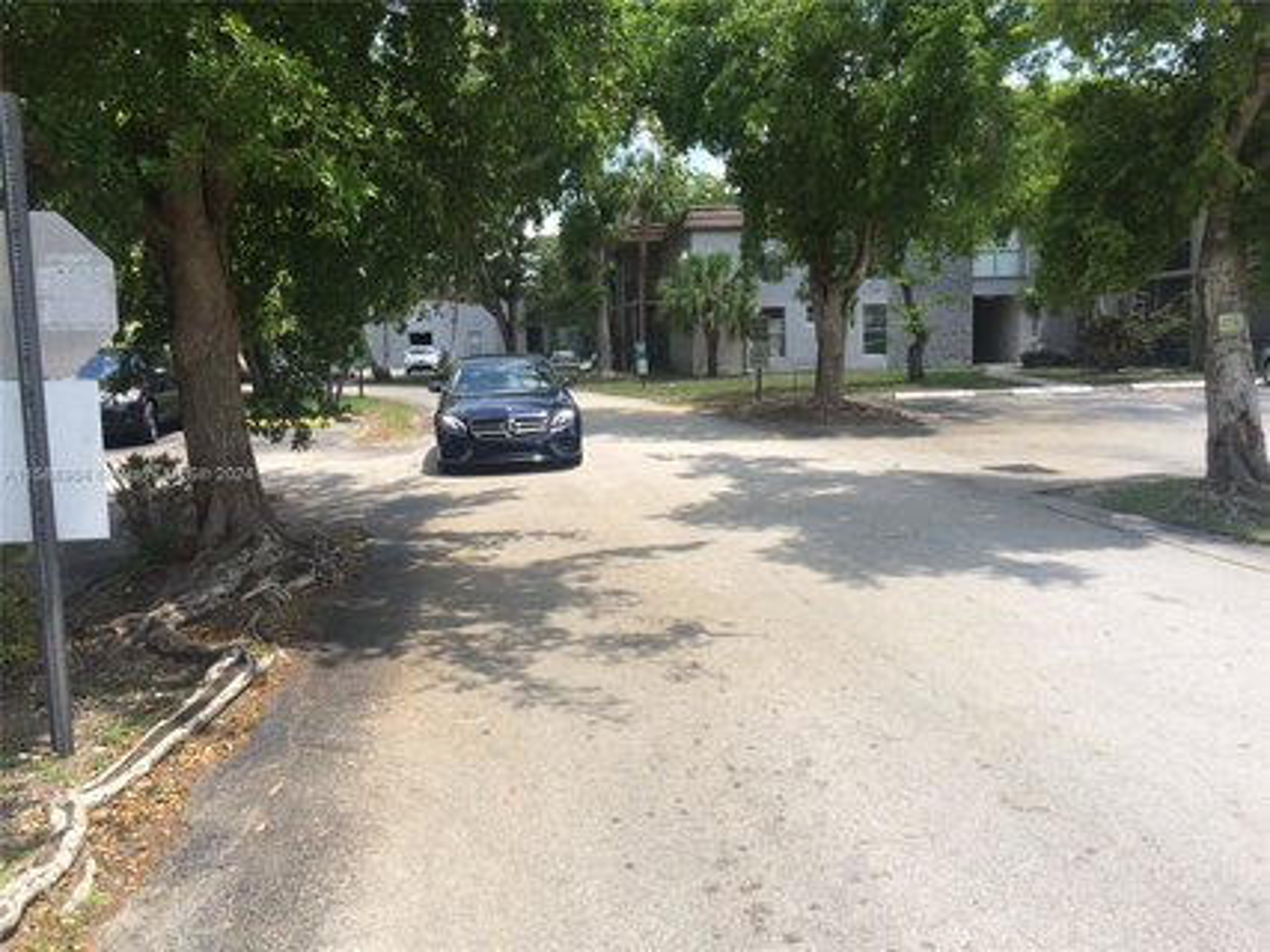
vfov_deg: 48.2
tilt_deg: -6.9
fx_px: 1064
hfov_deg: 61.7
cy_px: 476
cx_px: 635
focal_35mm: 29
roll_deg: -0.5
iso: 32
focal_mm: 4.15
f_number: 2.2
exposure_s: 1/1244
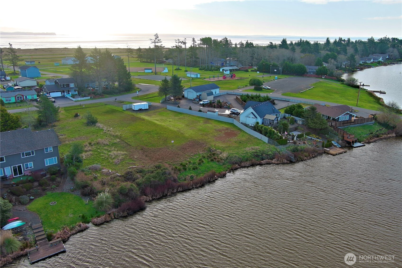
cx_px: 201
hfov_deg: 63.7
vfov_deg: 45.0
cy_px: 134
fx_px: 324
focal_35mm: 29
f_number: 2.8
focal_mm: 10.57
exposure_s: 1/526
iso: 100
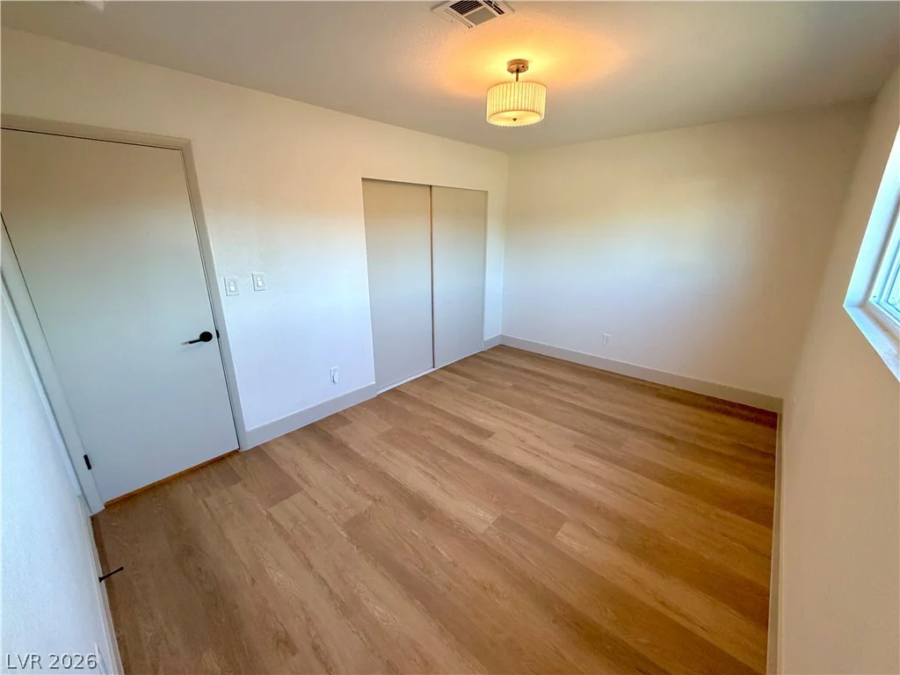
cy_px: 338
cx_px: 450
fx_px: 364
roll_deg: +0.8
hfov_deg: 102.1
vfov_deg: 85.7
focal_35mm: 14
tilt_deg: -17.0
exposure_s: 1/120
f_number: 2.2
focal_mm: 2.22
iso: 250
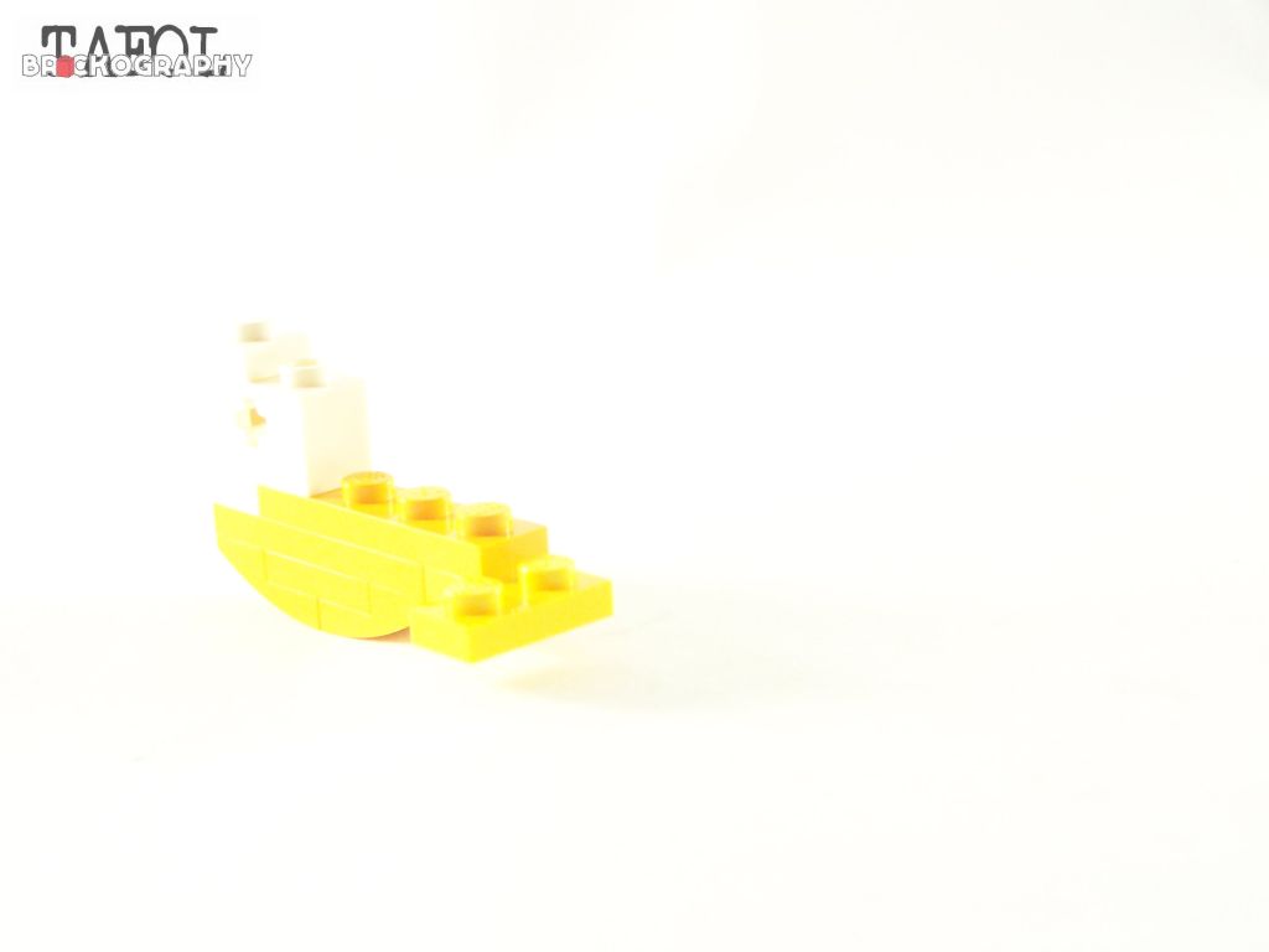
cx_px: 634
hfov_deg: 29.0
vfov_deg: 21.9
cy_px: 476
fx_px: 2456
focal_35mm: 67
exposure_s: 1/45
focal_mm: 11.1
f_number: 3.2
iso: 400
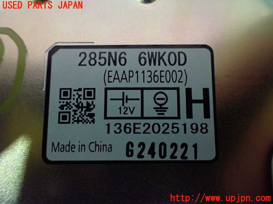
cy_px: 102
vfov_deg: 46.8
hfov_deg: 60.0
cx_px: 136
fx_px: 237
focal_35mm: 30
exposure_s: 1/30
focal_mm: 5.4
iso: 800
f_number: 2.3
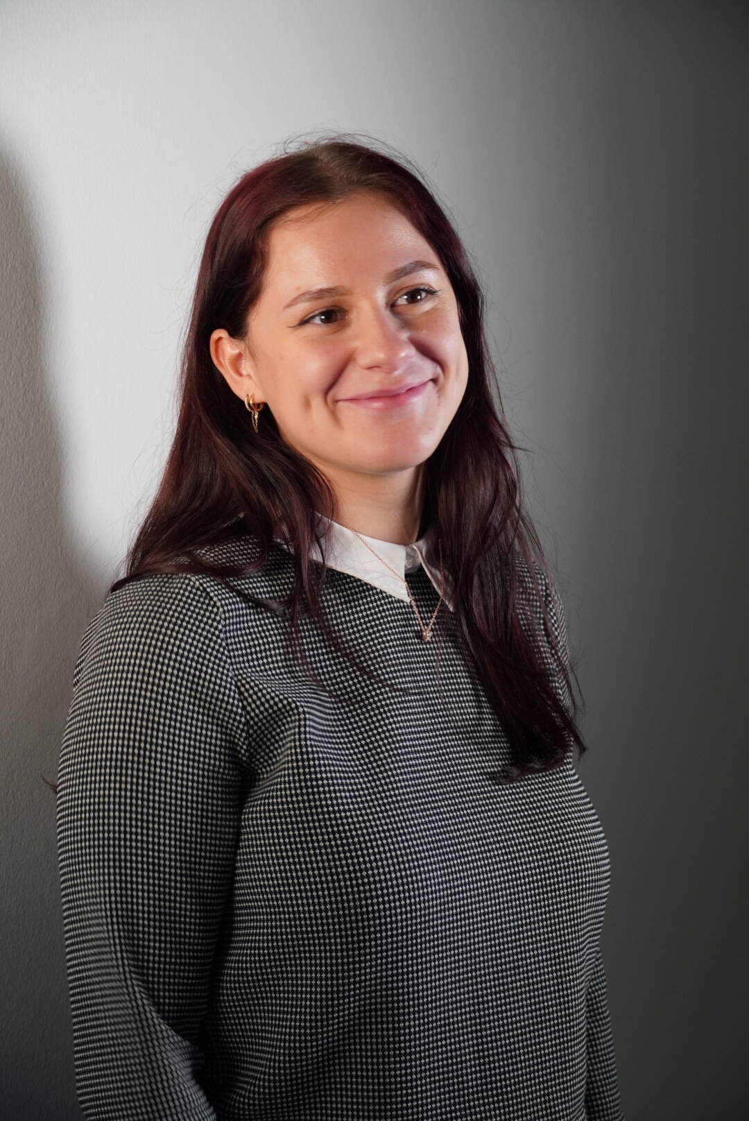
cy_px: 560
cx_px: 374
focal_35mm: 80
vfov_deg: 25.5
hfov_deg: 17.2
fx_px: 2477
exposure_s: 1/100
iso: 800
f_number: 5
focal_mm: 53
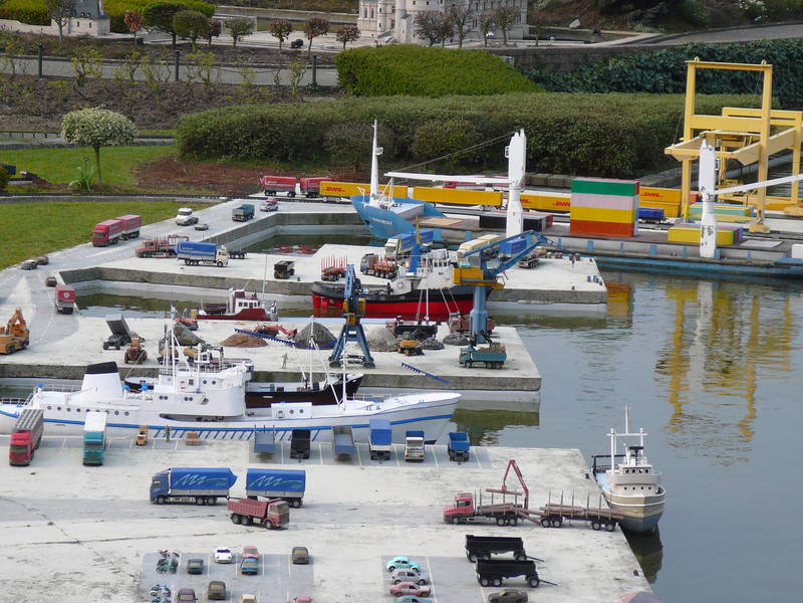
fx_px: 3178
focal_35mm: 137
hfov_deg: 14.4
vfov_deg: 10.8
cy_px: 302
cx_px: 402
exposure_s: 1/250
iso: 80
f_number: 4
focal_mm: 20.4
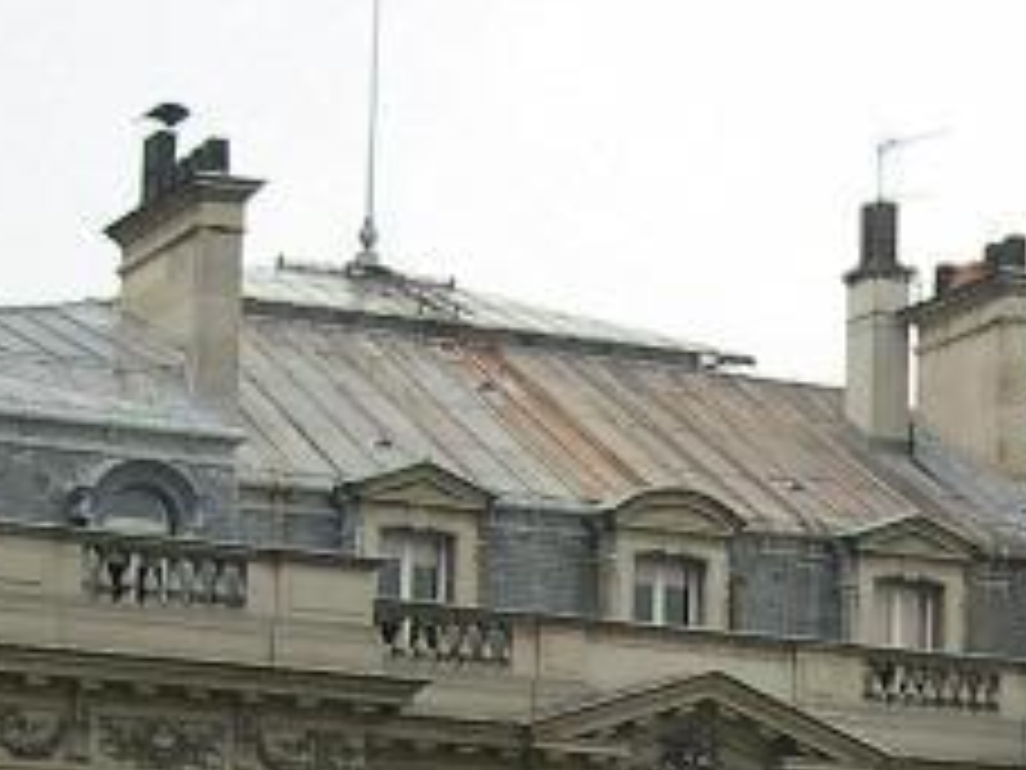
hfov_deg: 11.5
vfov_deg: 8.5
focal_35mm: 171
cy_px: 1220
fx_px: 5068
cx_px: 868
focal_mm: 8
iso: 100
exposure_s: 1/408
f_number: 2.8
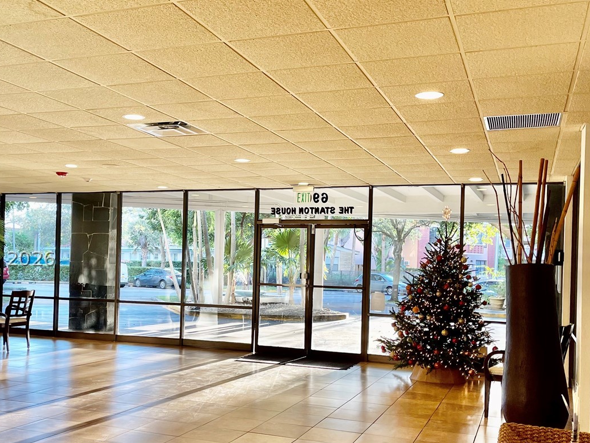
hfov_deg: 46.5
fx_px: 682
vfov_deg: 35.9
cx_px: 229
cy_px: 258
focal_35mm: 40
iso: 80
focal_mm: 5.1
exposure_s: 1/120
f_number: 1.6
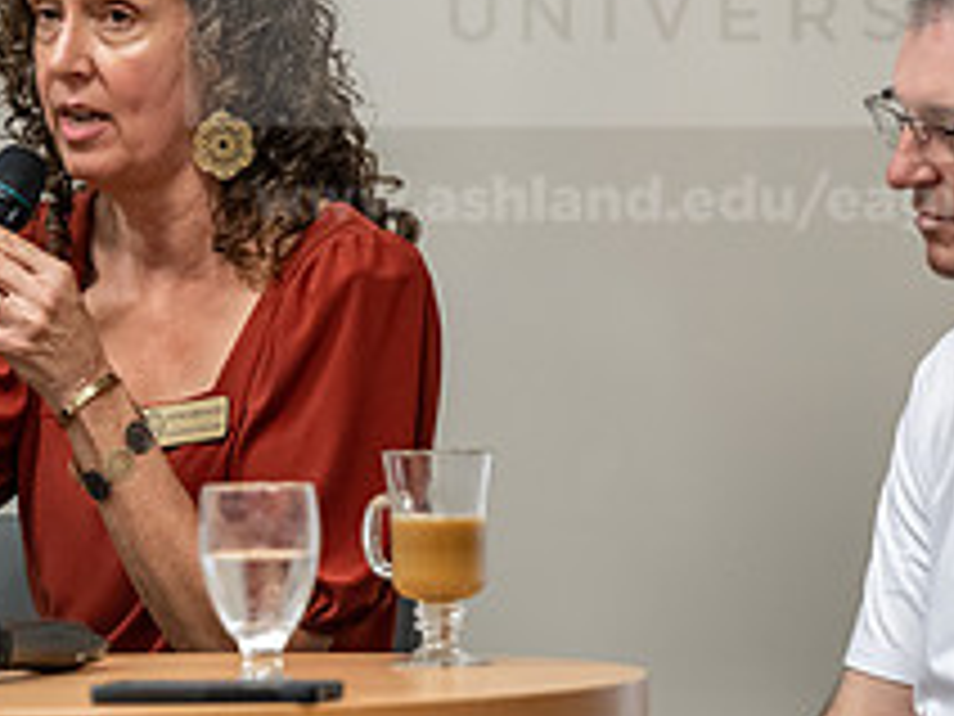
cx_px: 50
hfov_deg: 6.0
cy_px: 295
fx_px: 9067
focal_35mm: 329
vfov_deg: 4.5
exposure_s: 1/160
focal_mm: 125
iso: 1600
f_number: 2.8
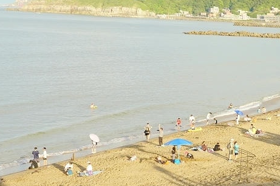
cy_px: 153
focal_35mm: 99
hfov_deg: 20.3
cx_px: 242
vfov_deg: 13.7
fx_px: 770
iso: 100
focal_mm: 38
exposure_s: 1/80
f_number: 5.6
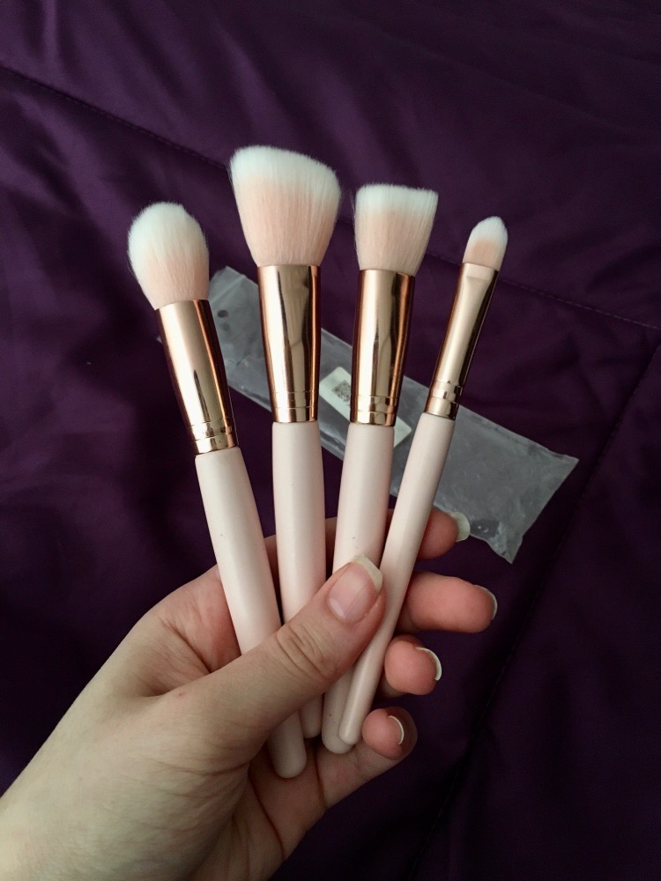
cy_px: 440
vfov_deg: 61.7
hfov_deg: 48.2
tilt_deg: -60.7
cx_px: 330
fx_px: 738
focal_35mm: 29
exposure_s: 1/20
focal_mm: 4.15
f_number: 2.2
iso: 200
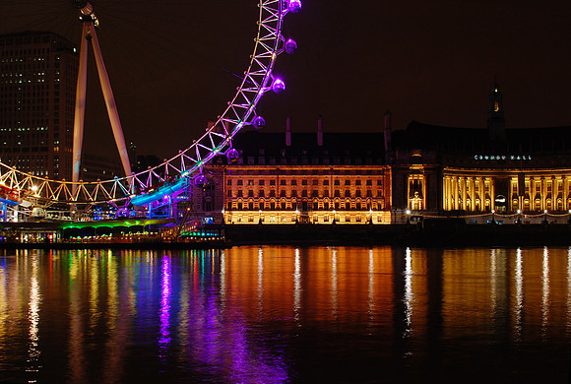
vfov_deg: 28.2
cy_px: 192
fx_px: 763
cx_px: 286
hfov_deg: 41.0
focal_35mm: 48
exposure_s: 2
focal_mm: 32
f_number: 8
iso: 200
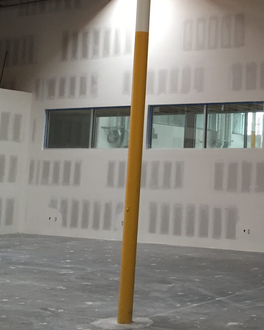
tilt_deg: +6.5
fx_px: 655
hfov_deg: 21.4
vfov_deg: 28.0
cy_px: 95
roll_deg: -1.9
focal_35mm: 67
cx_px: 302
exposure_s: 1/30
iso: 100
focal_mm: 4.15
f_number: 2.2
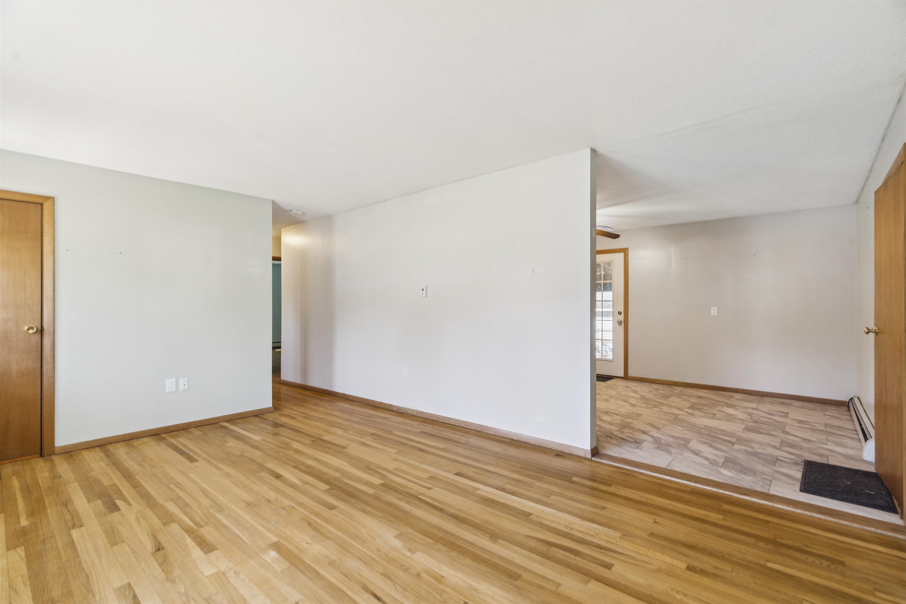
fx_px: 403
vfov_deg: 73.7
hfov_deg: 96.7
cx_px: 453
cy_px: 302
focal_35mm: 16
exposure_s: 1/8
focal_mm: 16
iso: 400
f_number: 7.1
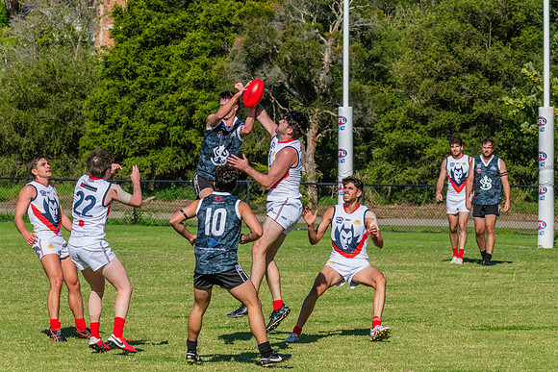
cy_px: 181
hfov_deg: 7.3
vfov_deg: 4.9
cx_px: 294
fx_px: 4358
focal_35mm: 281
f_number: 18
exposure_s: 1/1600
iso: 1600
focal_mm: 260
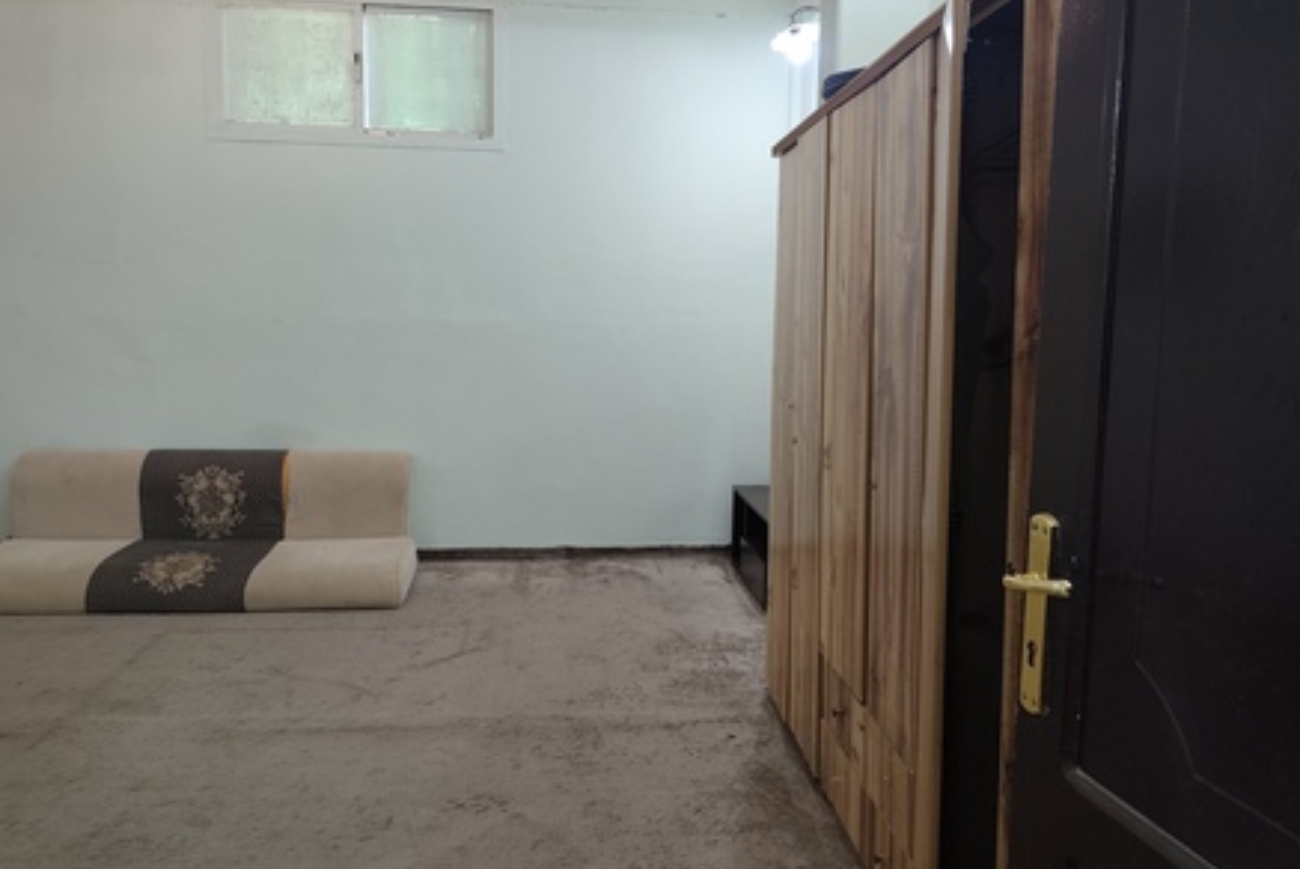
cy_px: 397
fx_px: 903
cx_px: 665
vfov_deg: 51.3
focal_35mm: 25
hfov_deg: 71.5
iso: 500
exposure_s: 1/60
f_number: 1.65
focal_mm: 6.19
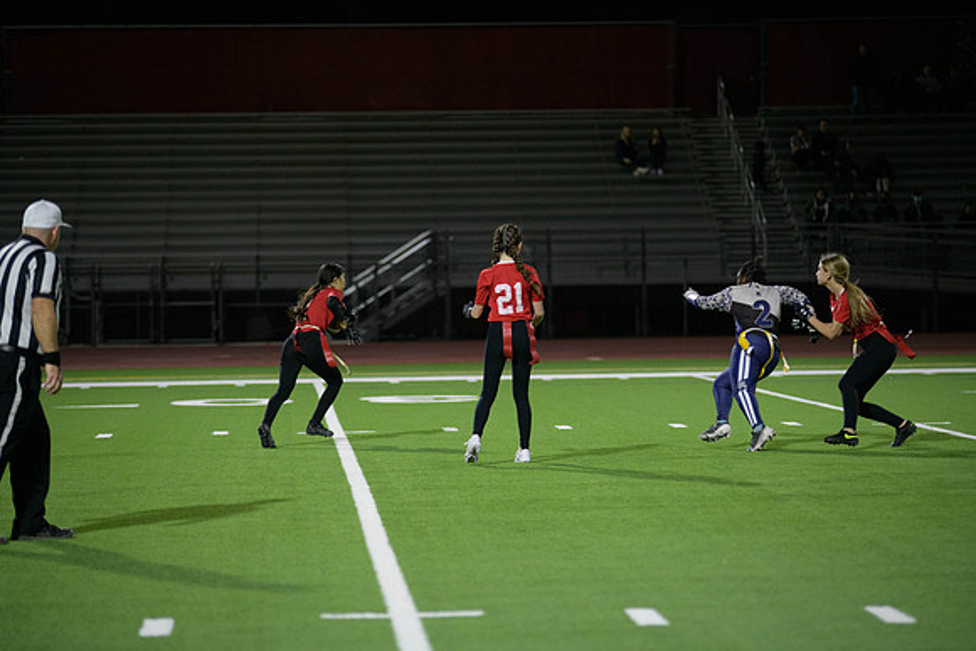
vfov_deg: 9.5
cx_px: 488
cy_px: 326
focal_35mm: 145
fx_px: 3932
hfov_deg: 14.2
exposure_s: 1/640
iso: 2500
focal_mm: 145
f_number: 2.8
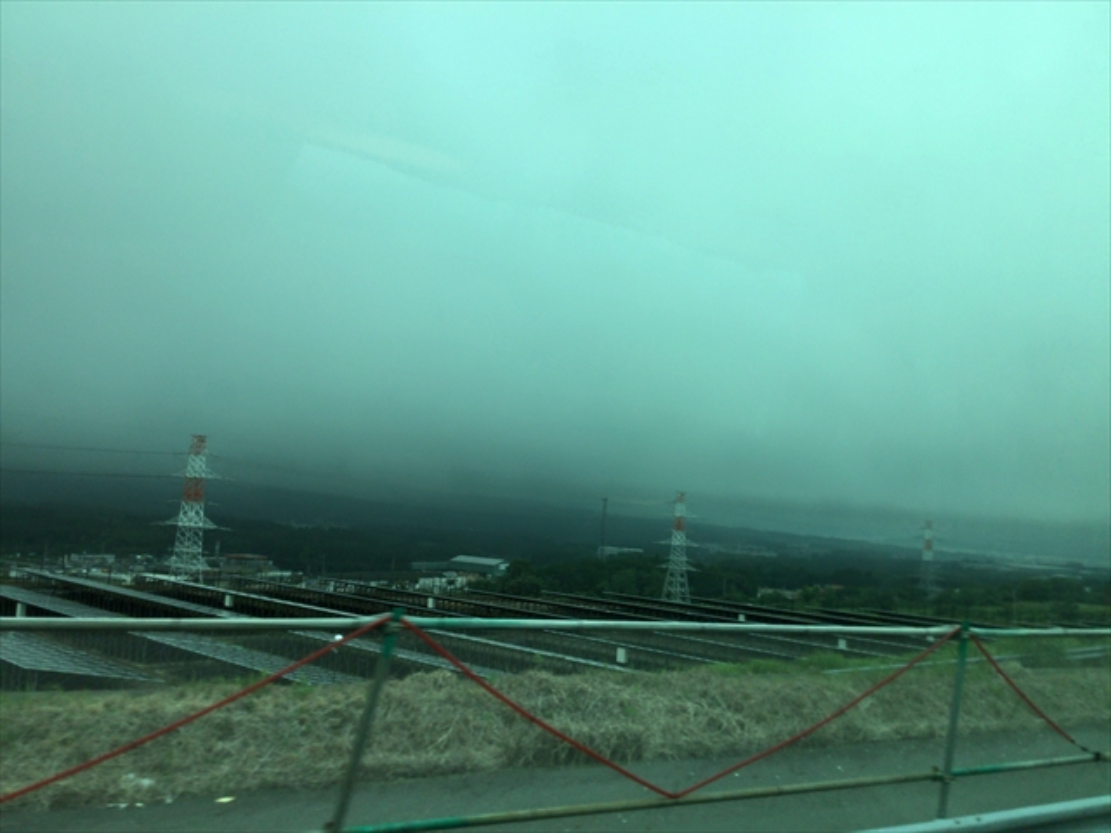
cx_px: 556
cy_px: 416
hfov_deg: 58.4
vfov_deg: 45.4
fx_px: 995
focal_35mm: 31
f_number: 2.4
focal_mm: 3.3
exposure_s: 1/679
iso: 25
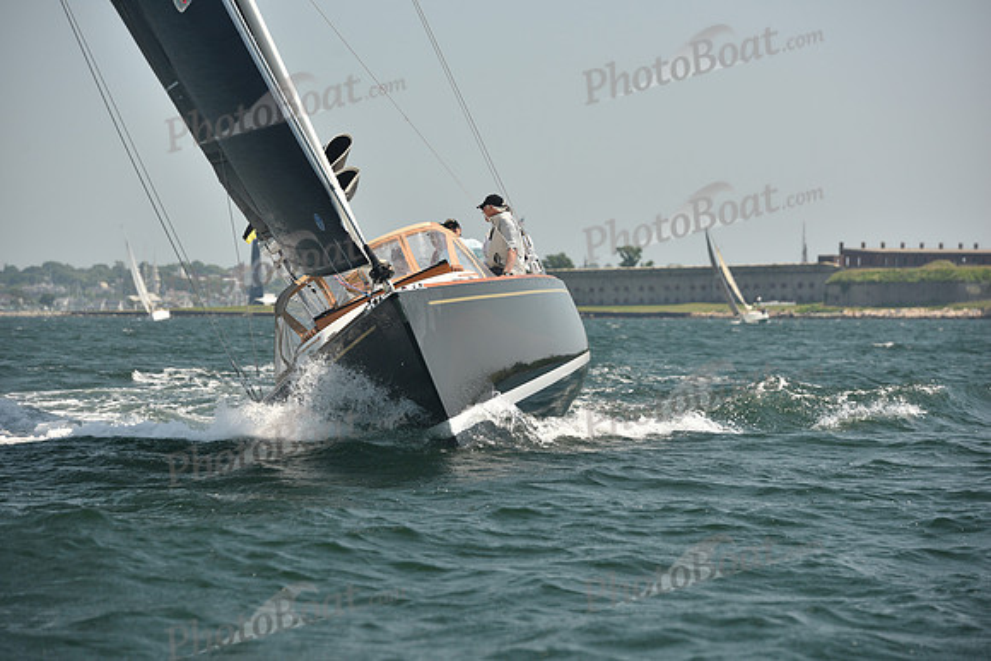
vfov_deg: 8.6
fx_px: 4405
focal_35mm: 160
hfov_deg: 12.8
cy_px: 330
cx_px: 496
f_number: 5.6
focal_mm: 160
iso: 250
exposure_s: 1/640
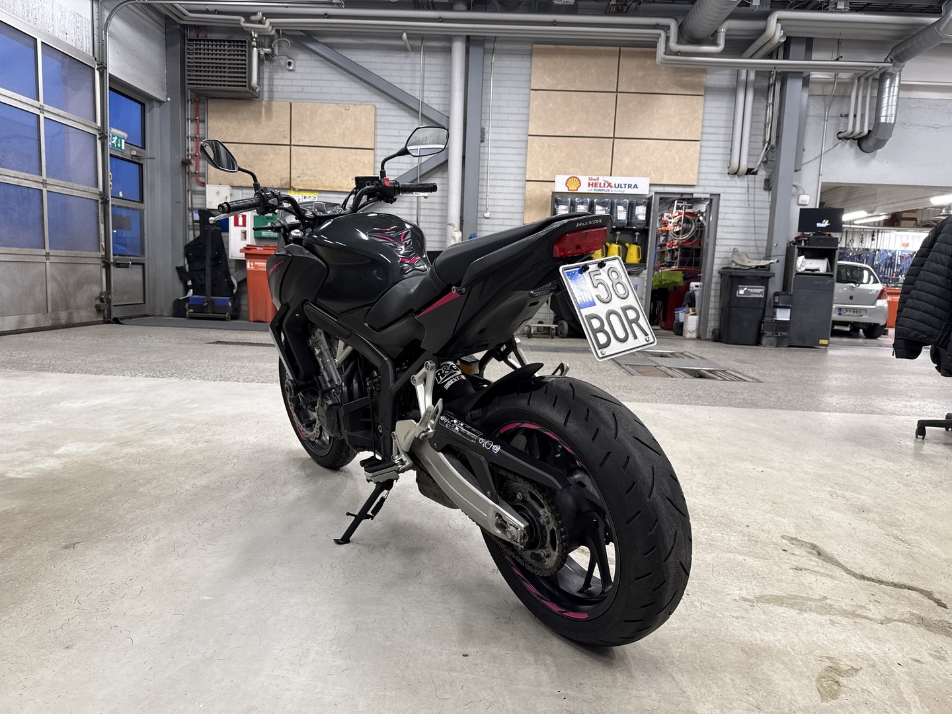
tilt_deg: -6.9
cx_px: 476
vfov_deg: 56.8
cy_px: 357
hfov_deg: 71.6
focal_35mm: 24
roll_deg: -2.4
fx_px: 660
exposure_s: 1/100
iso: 160
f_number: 1.78
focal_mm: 6.76
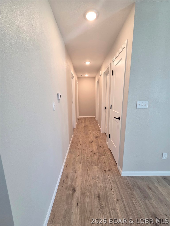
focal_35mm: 13
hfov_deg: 89.9
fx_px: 85
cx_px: 85
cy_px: 113
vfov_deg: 106.2
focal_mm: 2.2
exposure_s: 1/120
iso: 200
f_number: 2.2
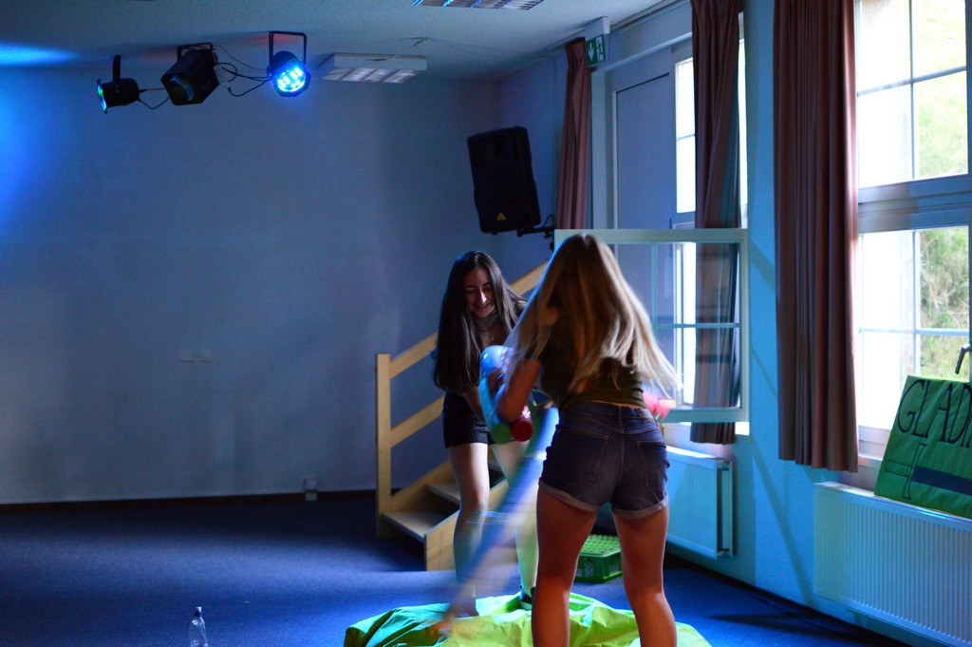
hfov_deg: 37.9
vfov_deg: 25.7
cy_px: 324
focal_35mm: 52
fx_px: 1416
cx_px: 486
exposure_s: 1/100
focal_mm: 35
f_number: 1.8
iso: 1600
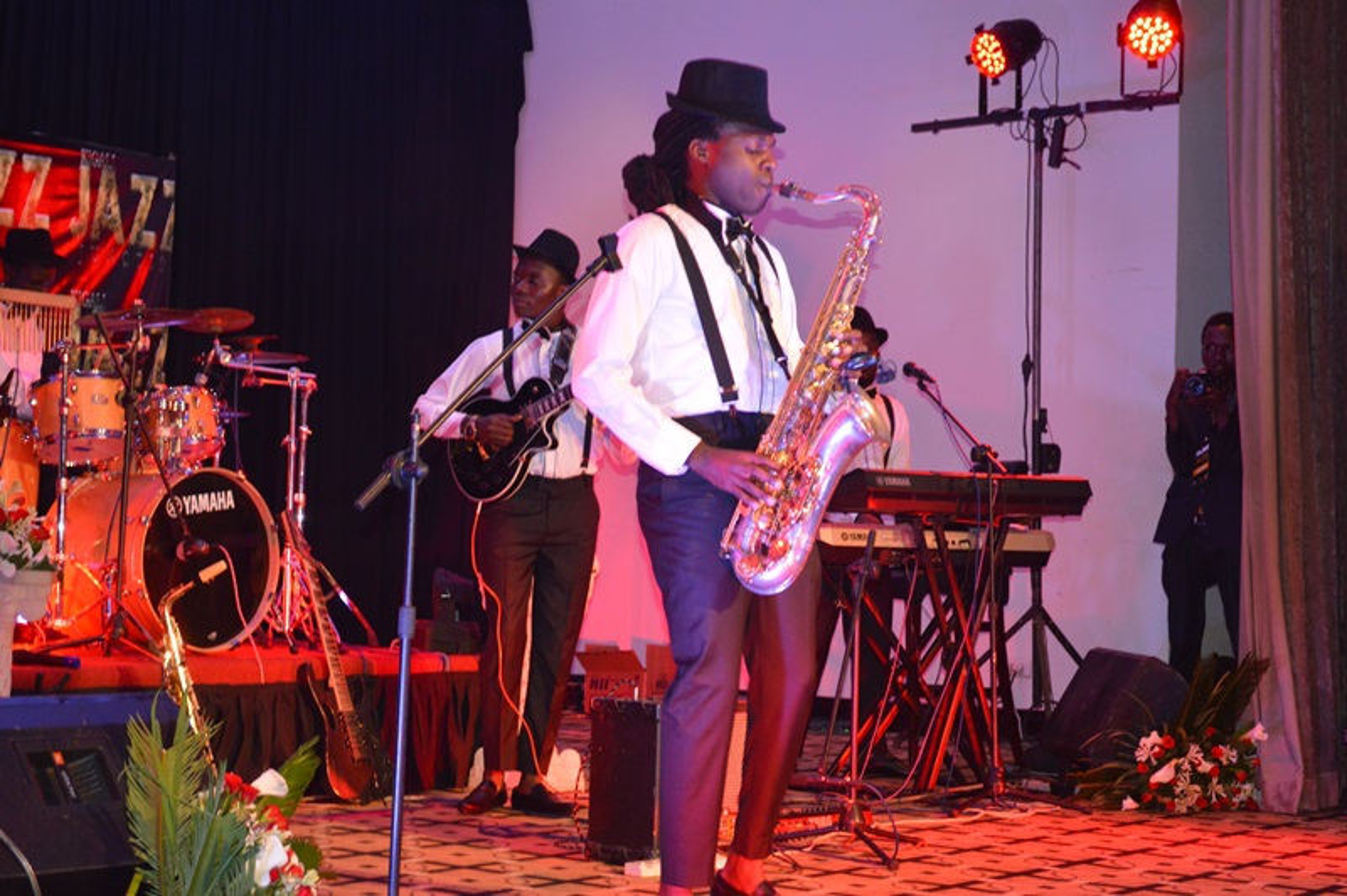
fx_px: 2243
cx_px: 674
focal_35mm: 60
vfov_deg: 22.6
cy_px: 448
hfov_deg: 33.4
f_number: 5.3
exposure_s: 1/60
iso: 1100
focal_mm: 40
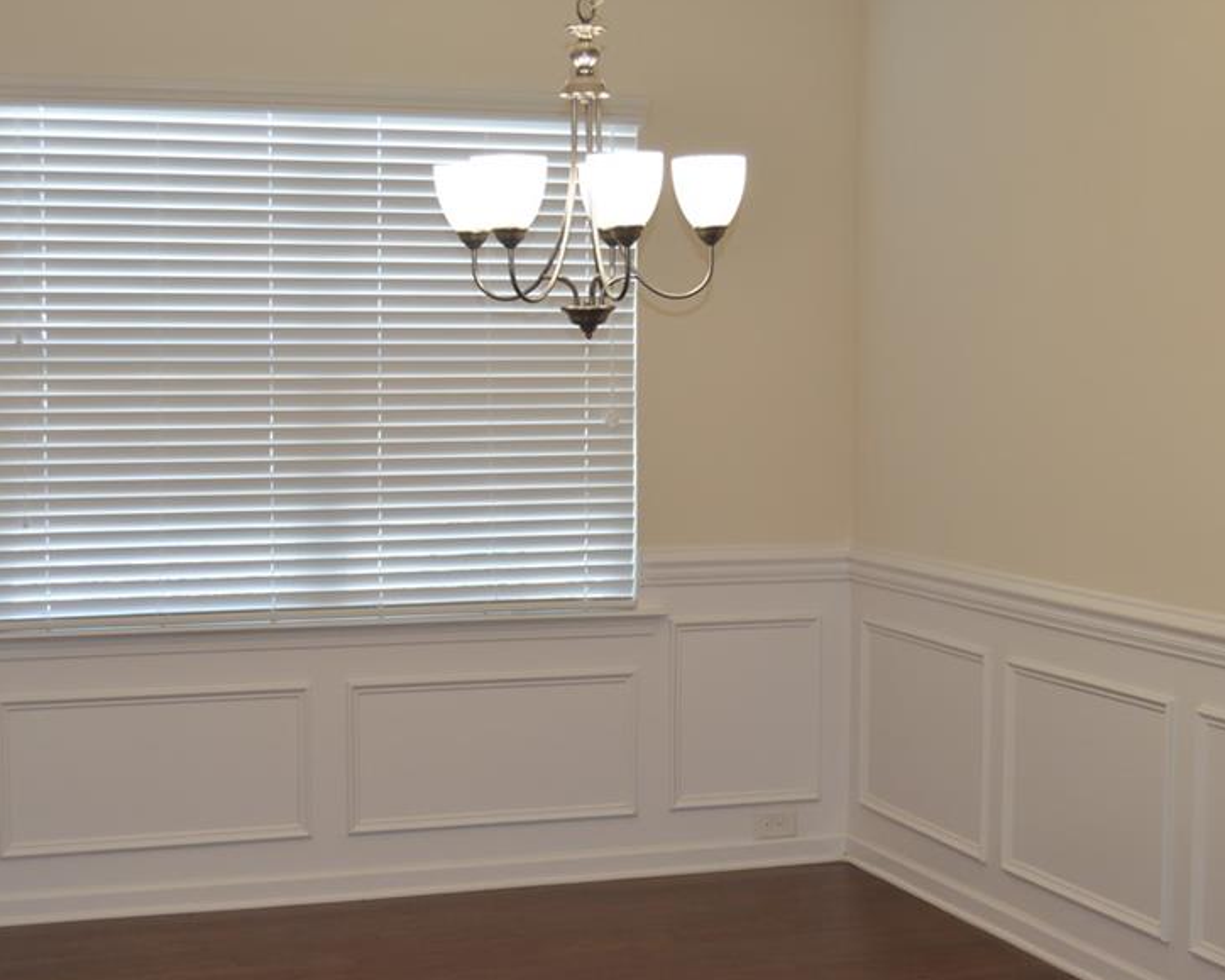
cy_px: 513
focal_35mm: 62
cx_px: 619
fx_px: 2235
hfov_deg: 30.6
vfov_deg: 24.7
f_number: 4.2
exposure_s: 1/60
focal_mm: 31
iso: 500
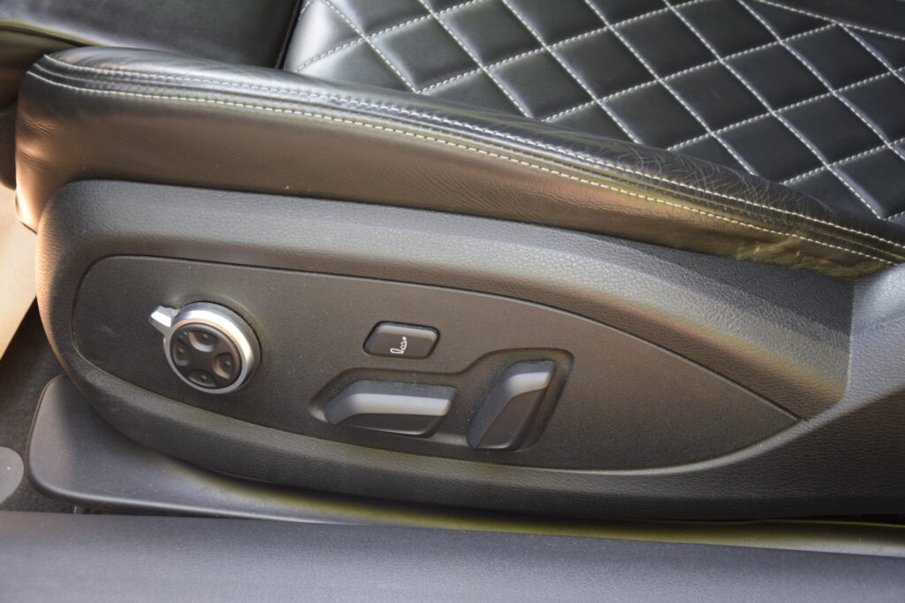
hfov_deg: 23.4
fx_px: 2187
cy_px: 302
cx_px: 452
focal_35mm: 87
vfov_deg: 15.7
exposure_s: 1/60
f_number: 5
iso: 640
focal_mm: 58
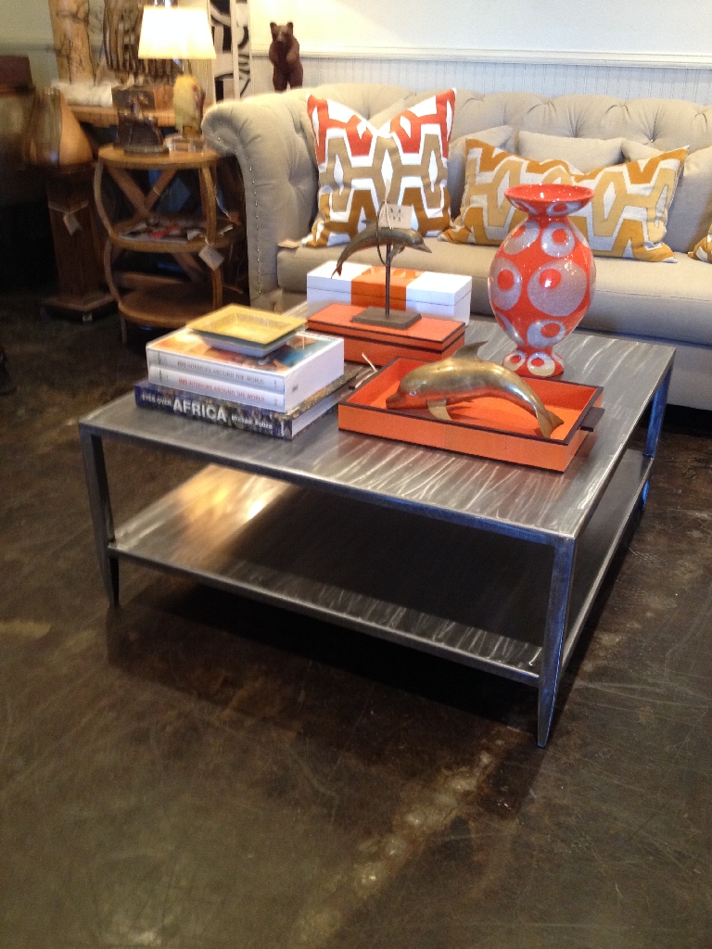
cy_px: 474
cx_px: 356
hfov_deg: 40.7
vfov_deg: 52.6
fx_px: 960
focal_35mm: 35
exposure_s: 1/20
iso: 200
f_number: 2.4
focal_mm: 4.28
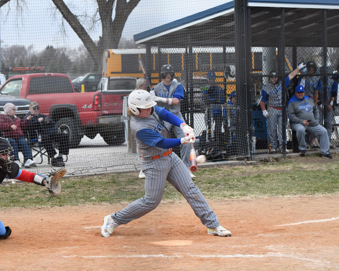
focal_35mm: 128
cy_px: 136
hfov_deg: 15.1
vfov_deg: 12.1
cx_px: 135
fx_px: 1280
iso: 1000
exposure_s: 1/1250
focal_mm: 75
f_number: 7.1
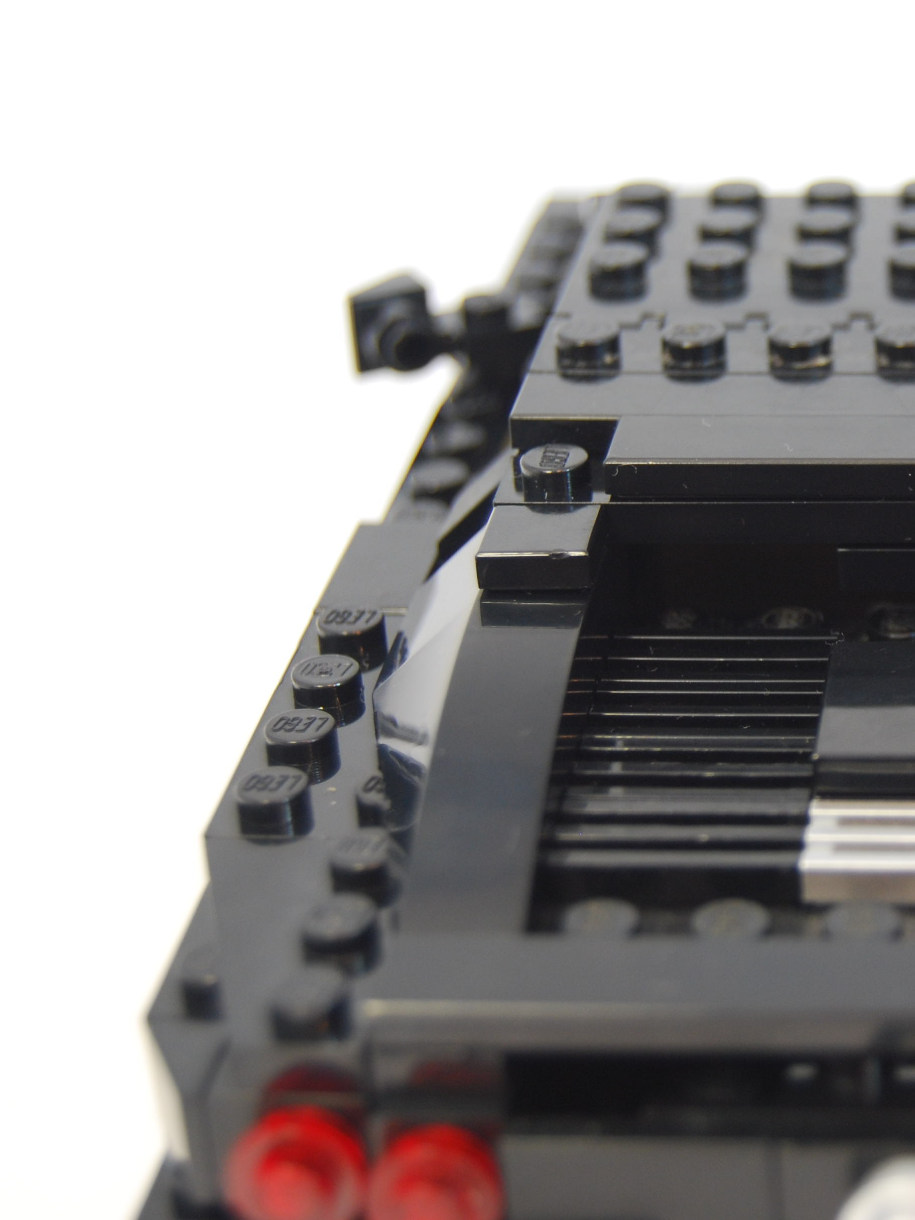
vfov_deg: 21.3
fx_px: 3243
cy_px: 580
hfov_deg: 15.7
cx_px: 948
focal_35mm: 92
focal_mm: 40
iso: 320
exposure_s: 1/60
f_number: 5
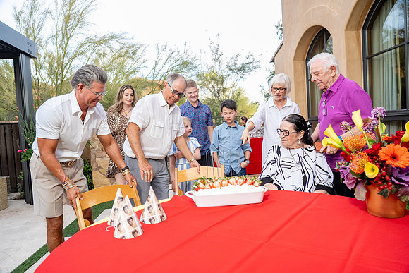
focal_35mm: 24
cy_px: 136
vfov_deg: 53.2
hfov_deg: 73.7
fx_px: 273
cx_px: 204
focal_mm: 24
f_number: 4
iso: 500
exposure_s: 1/160
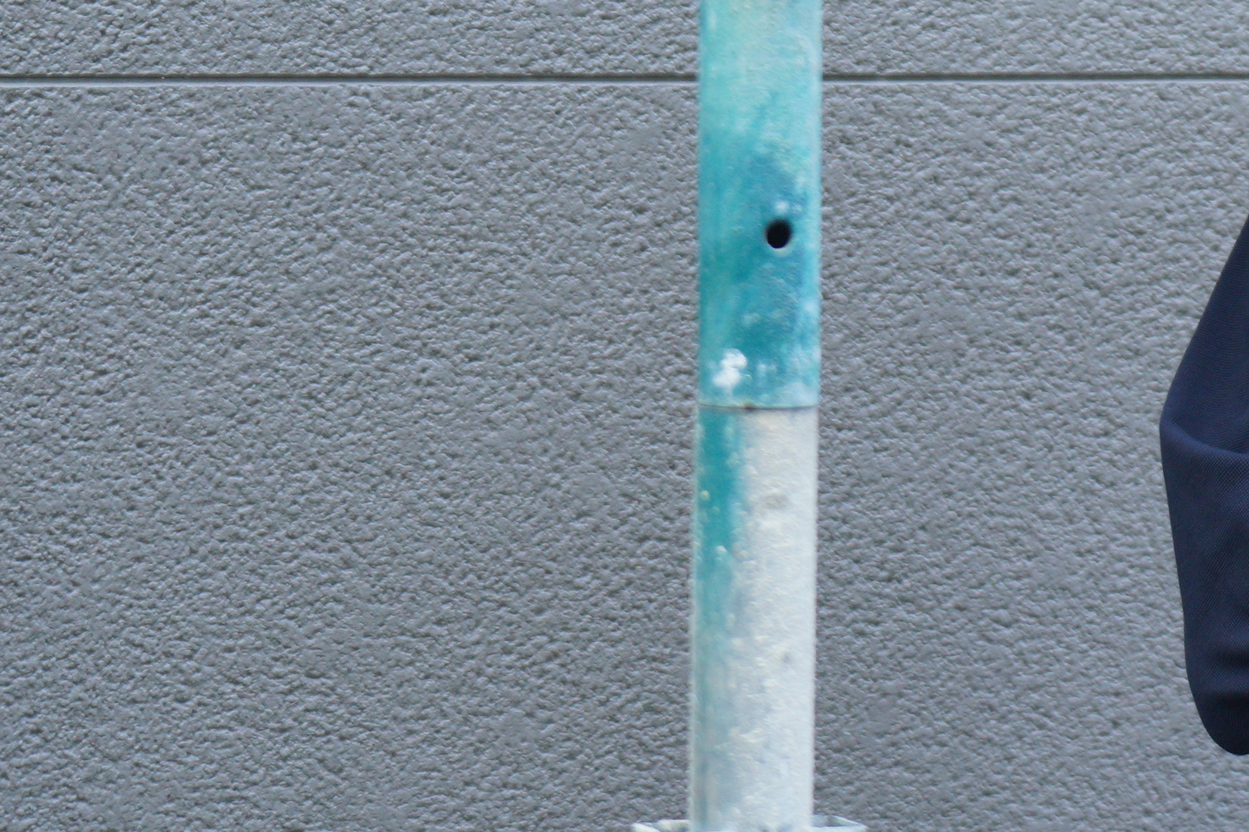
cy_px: -59
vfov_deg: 7.0
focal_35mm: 194
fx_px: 6730
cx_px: 1595
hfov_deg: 10.4
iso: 800
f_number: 2.8
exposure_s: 1/320
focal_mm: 70
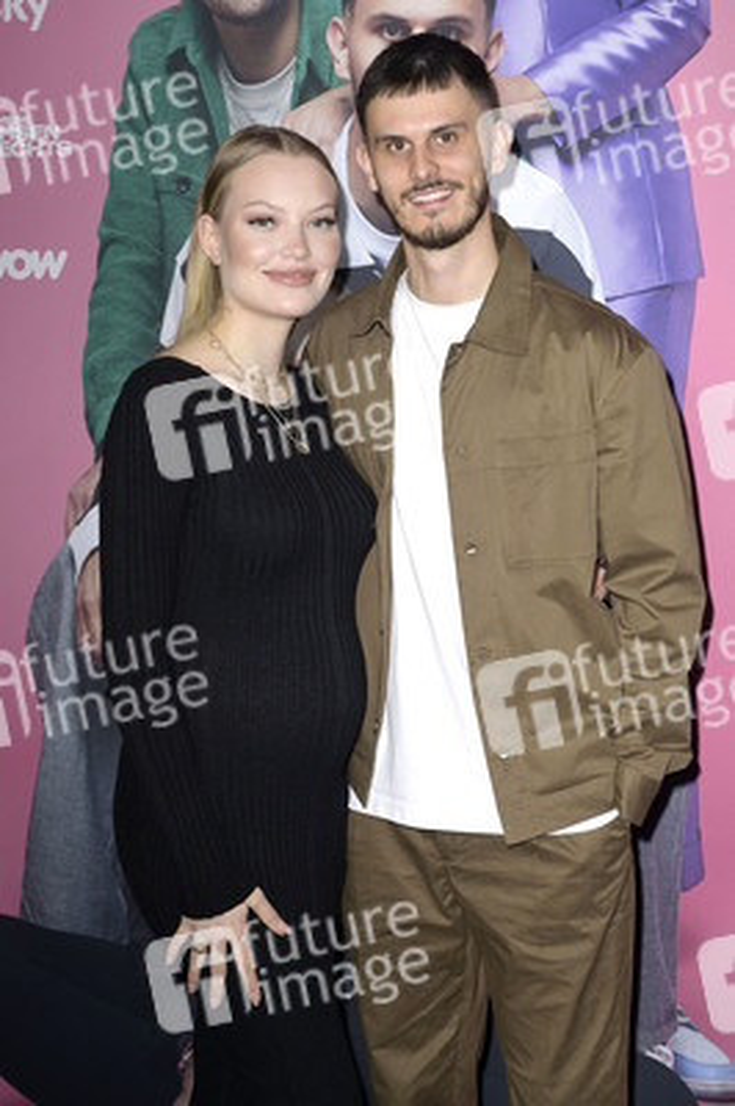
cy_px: 553
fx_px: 1902
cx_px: 368
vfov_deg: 32.4
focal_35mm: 62
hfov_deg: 21.9
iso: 400
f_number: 5
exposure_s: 1/250
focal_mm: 62
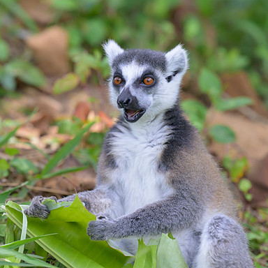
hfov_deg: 7.4
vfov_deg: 7.4
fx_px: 2076
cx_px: 116
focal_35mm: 237
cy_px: 113
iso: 1250
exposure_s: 1/2000
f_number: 4
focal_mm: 160
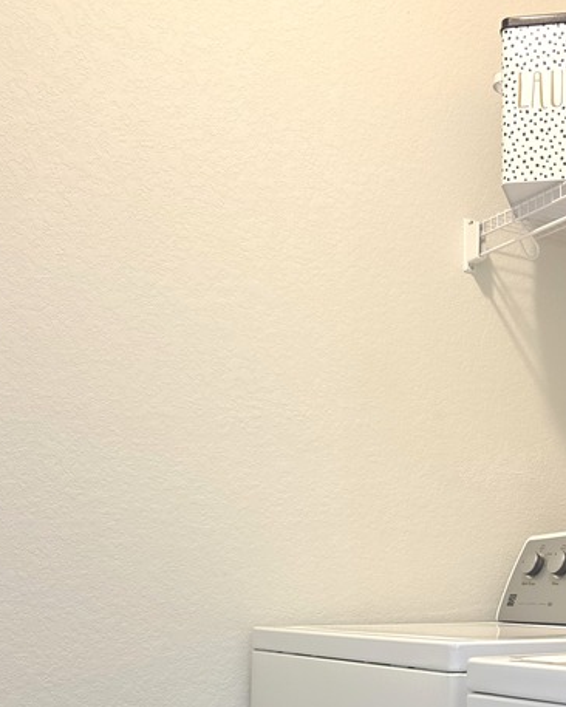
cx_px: 529
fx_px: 1109
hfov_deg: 27.4
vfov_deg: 34.5
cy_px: 538
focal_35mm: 53
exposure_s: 1/24
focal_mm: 5.4
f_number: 1.8
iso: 640
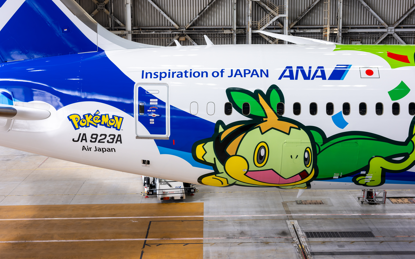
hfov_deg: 35.1
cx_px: 208
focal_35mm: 58
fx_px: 656
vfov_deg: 22.4
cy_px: 135
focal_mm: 56
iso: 800
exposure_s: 1/160
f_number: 5.6
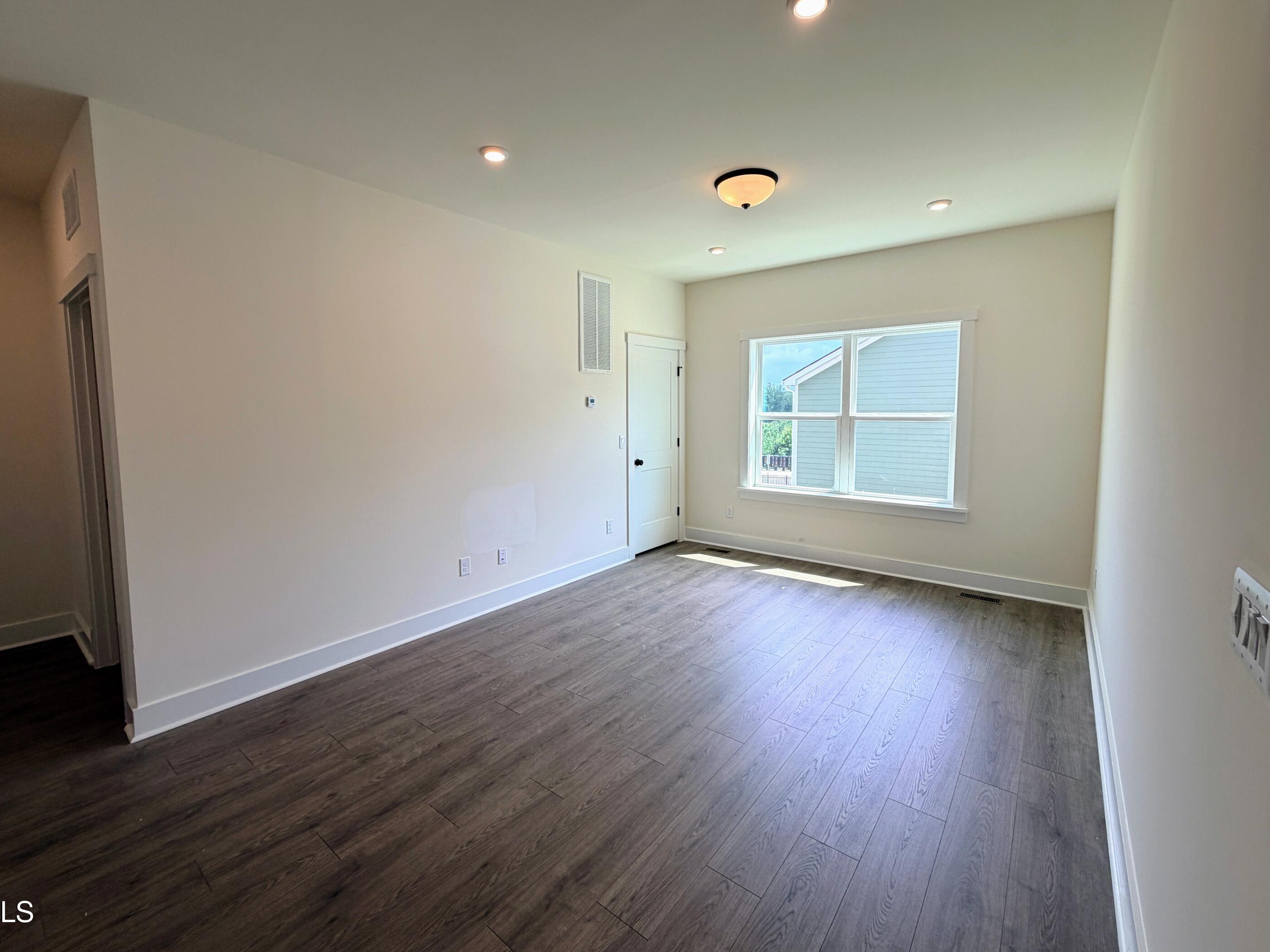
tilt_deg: -4.9
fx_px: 550
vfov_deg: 81.7
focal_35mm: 15
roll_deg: +0.7
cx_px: 633
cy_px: 449
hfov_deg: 98.2
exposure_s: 1/120
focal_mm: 2.22
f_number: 2.2
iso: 40
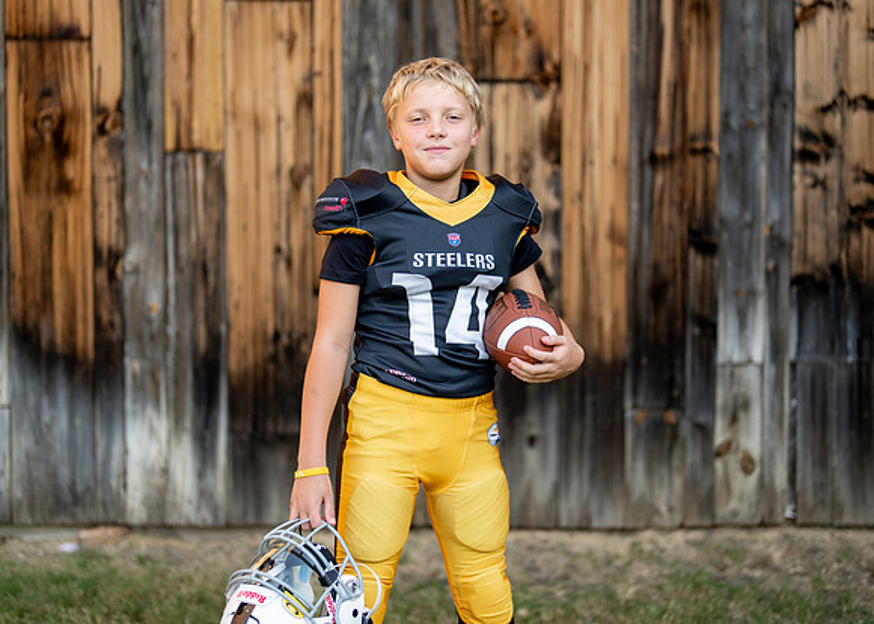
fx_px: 1454
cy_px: 283
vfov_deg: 24.2
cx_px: 473
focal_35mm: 59
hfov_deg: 33.4
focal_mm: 50
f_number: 1.2
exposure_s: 1/2000
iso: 100
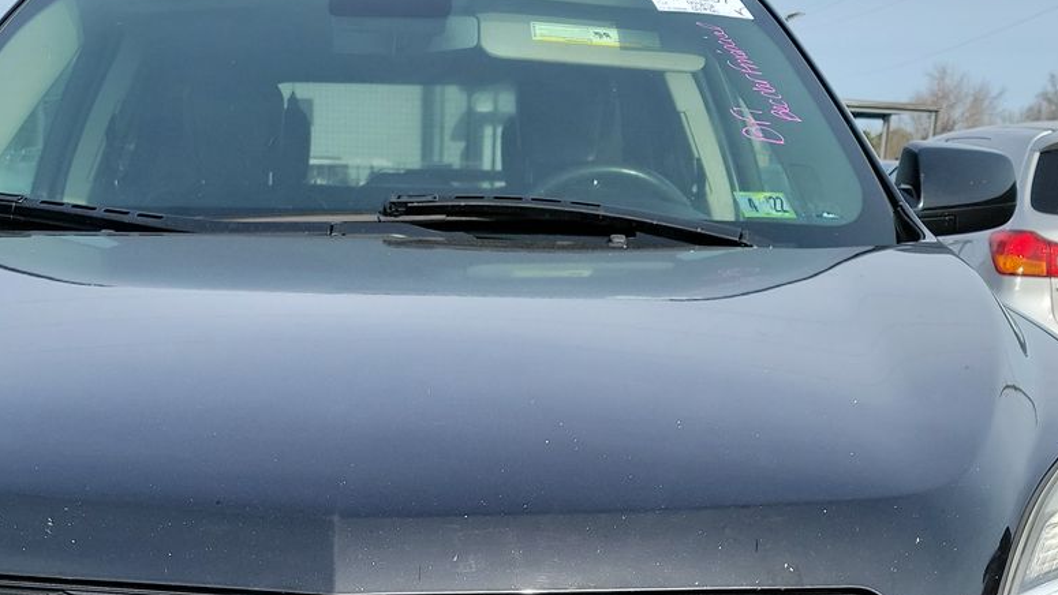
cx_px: 369
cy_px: 692
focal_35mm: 54
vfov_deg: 20.9
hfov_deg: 38.1
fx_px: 1515
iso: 50
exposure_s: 1/459
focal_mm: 6.7
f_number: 1.8
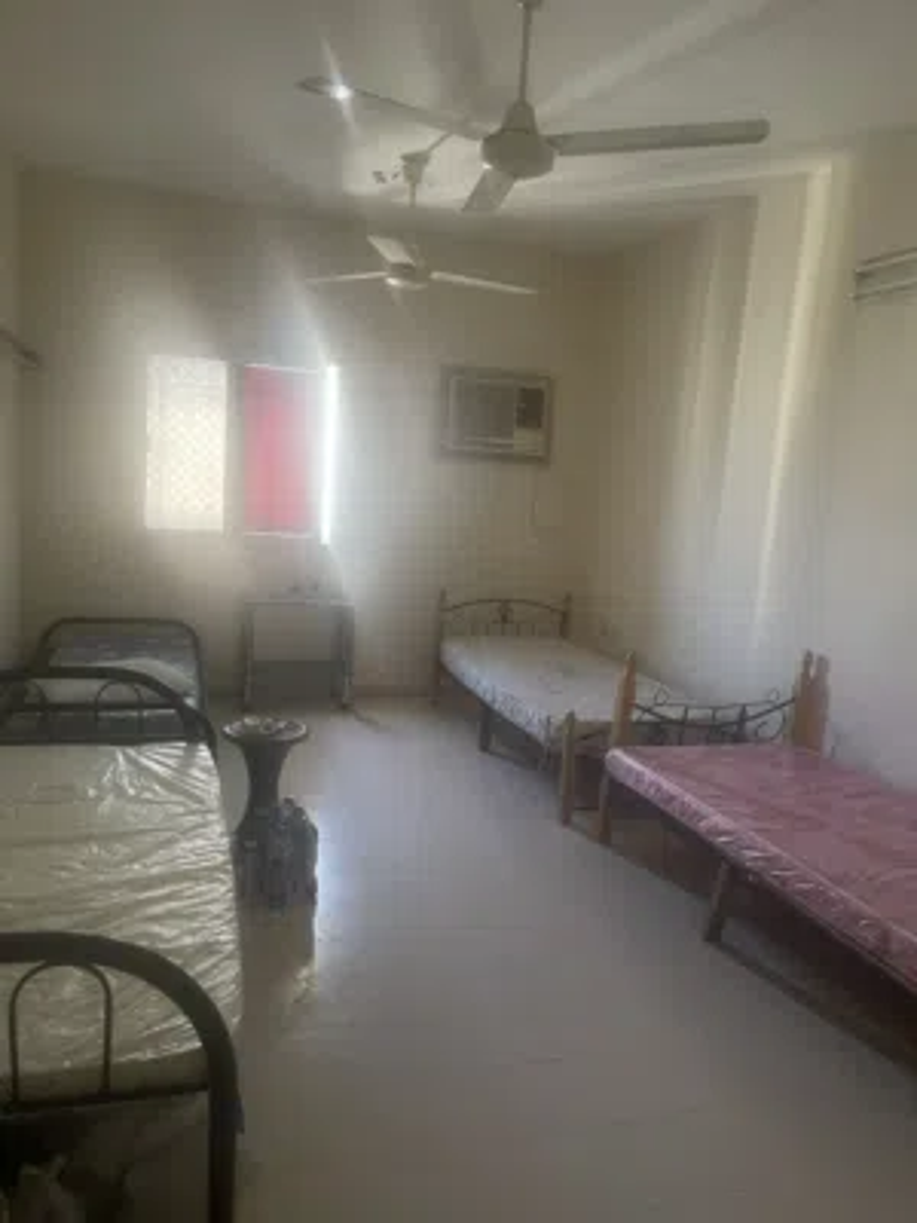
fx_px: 883
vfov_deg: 69.4
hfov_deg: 54.9
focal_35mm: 25
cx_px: 458
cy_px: 612
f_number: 1.6
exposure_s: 1/43
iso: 500
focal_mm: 5.1
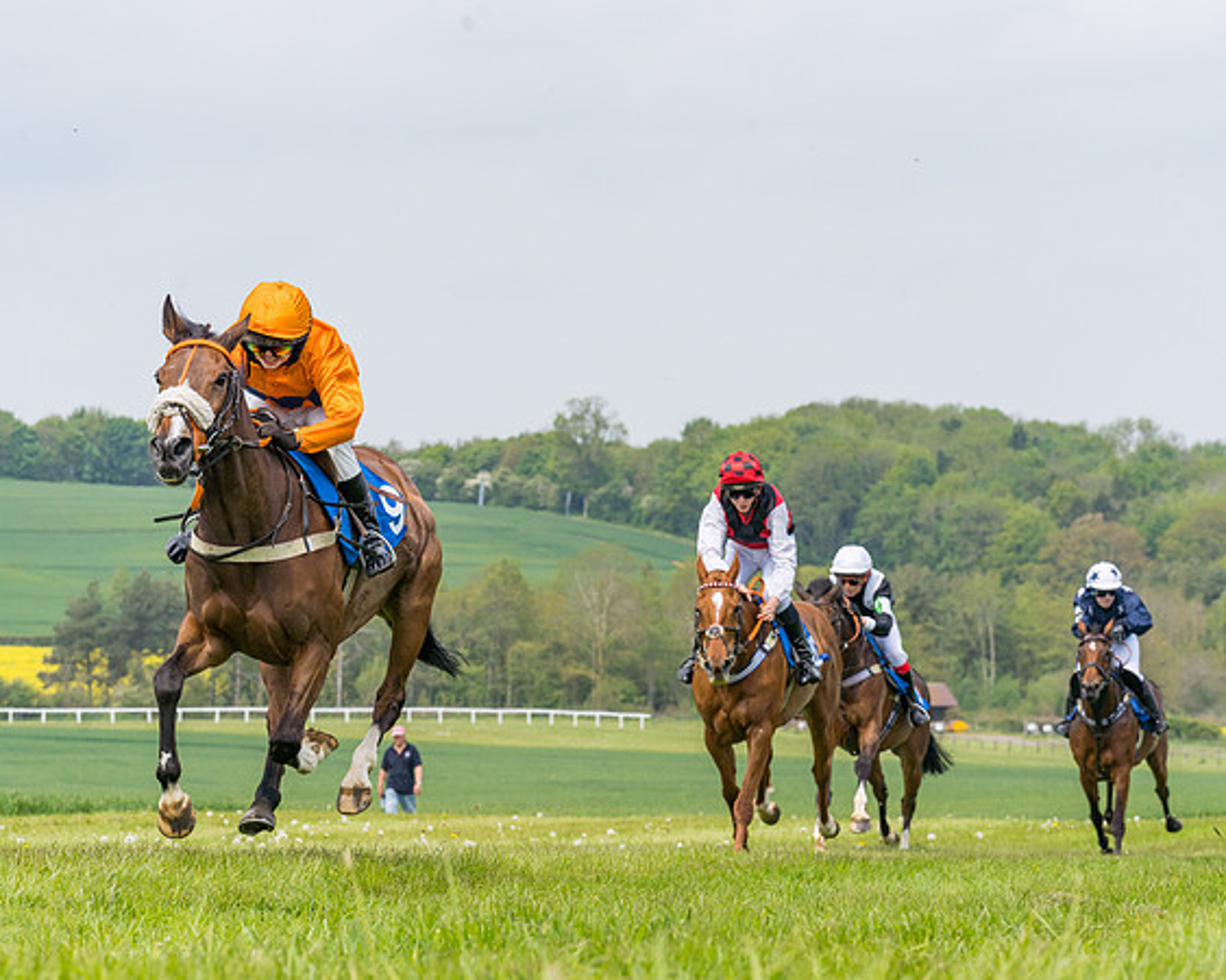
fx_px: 5515
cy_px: 490
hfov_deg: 12.7
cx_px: 618
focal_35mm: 152
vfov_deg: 10.2
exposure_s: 1/2000
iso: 400
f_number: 9
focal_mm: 135
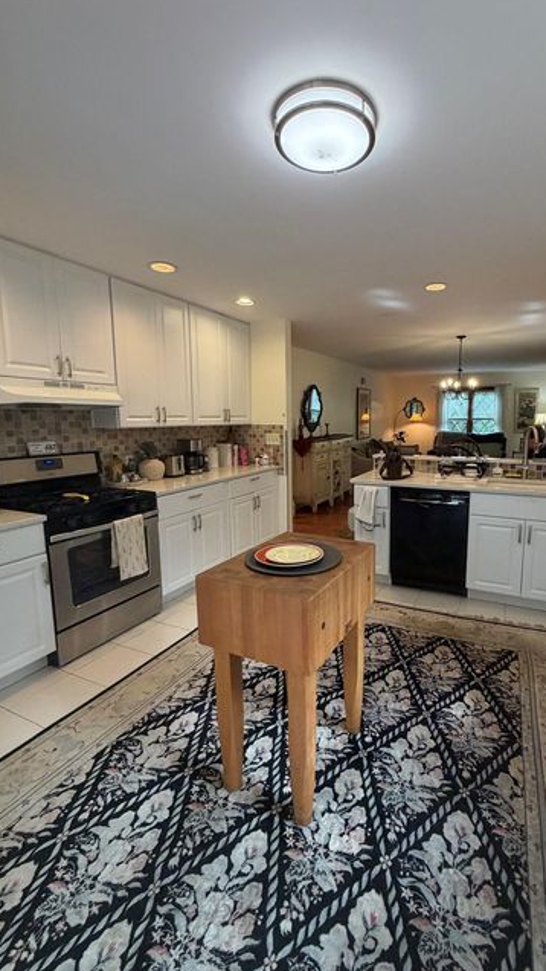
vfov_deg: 99.3
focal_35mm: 16
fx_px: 412
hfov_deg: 66.5
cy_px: 476
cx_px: 328
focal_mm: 2.22
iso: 320
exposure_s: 1/120
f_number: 2.2
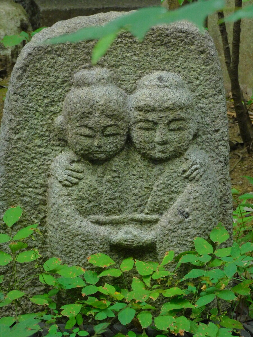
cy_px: 168
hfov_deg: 6.8
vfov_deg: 9.0
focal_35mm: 220
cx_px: 126
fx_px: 2144
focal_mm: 39.4
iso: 800
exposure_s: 1/50
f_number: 5.3
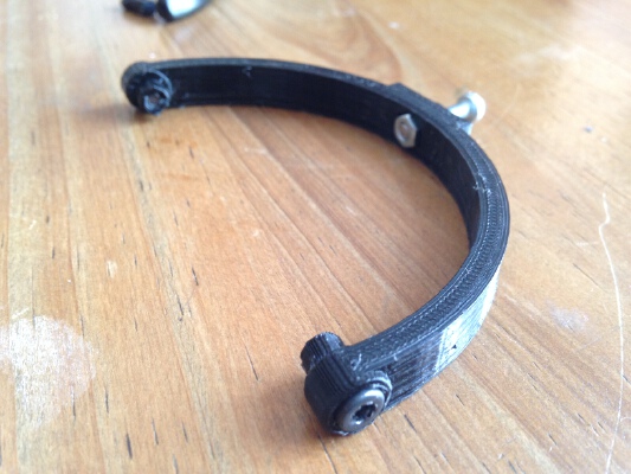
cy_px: 237
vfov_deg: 43.0
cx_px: 316
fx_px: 602
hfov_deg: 55.3
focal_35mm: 33
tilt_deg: -37.4
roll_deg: -1.9
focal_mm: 4.12
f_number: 2.4
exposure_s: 1/20
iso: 125
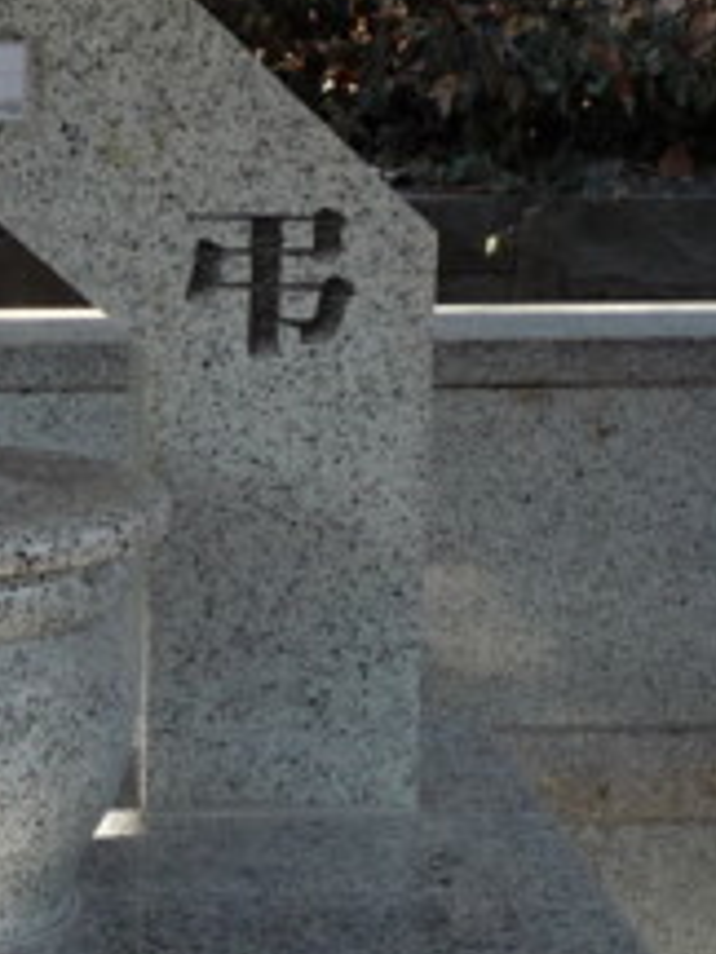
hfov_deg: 14.8
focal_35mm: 96
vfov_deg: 20.4
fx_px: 2648
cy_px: 499
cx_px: -186
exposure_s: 1/100
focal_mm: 4.5
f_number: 2.8
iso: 100
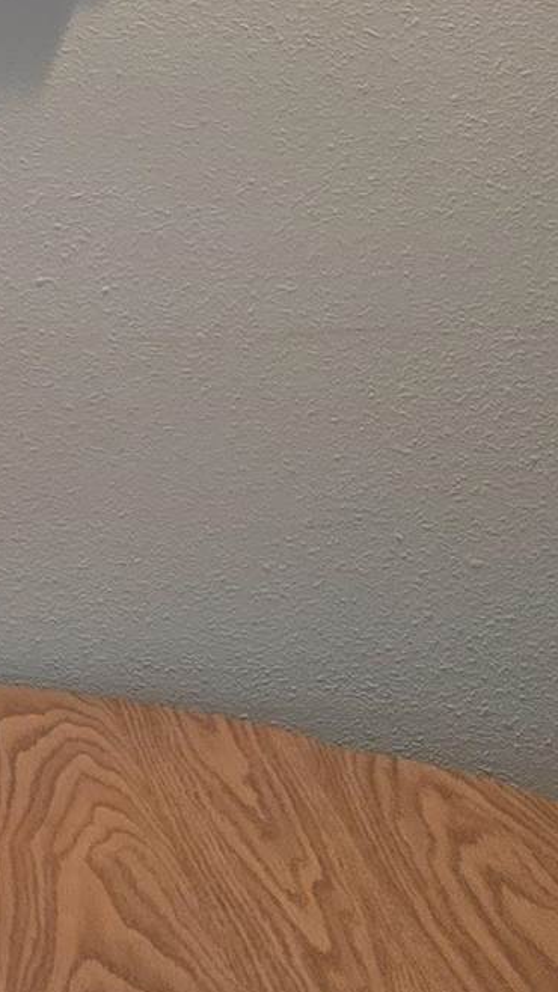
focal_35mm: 117
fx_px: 3078
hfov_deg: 9.3
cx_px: -766
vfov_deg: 18.3
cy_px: 400
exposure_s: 1/120
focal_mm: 6.3
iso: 500
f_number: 1.7
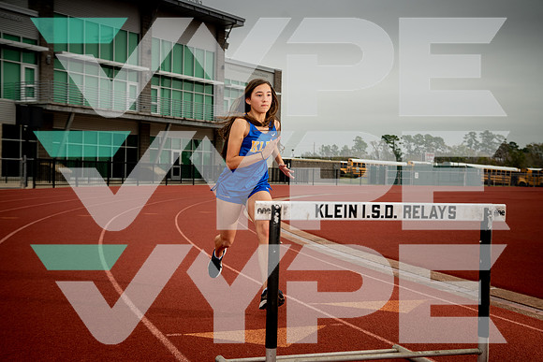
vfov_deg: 29.3
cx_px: 272
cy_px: 181
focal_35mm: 46
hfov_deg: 42.7
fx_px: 694
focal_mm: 46
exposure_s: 1/800
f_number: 4.5
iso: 400
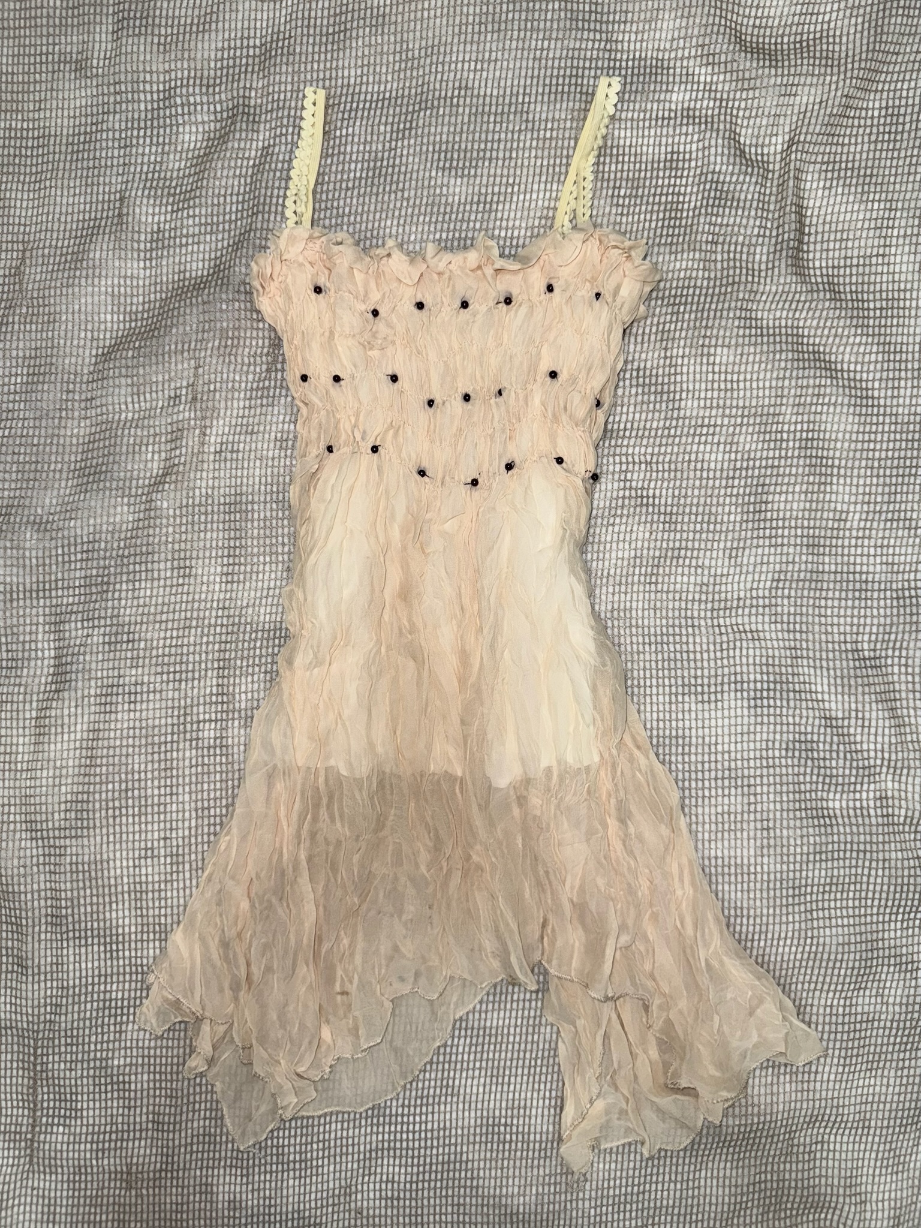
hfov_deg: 56.8
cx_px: 460
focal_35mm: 24
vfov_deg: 71.6
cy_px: 614
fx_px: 851
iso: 64
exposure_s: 1/61
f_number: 1.78
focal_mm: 6.76
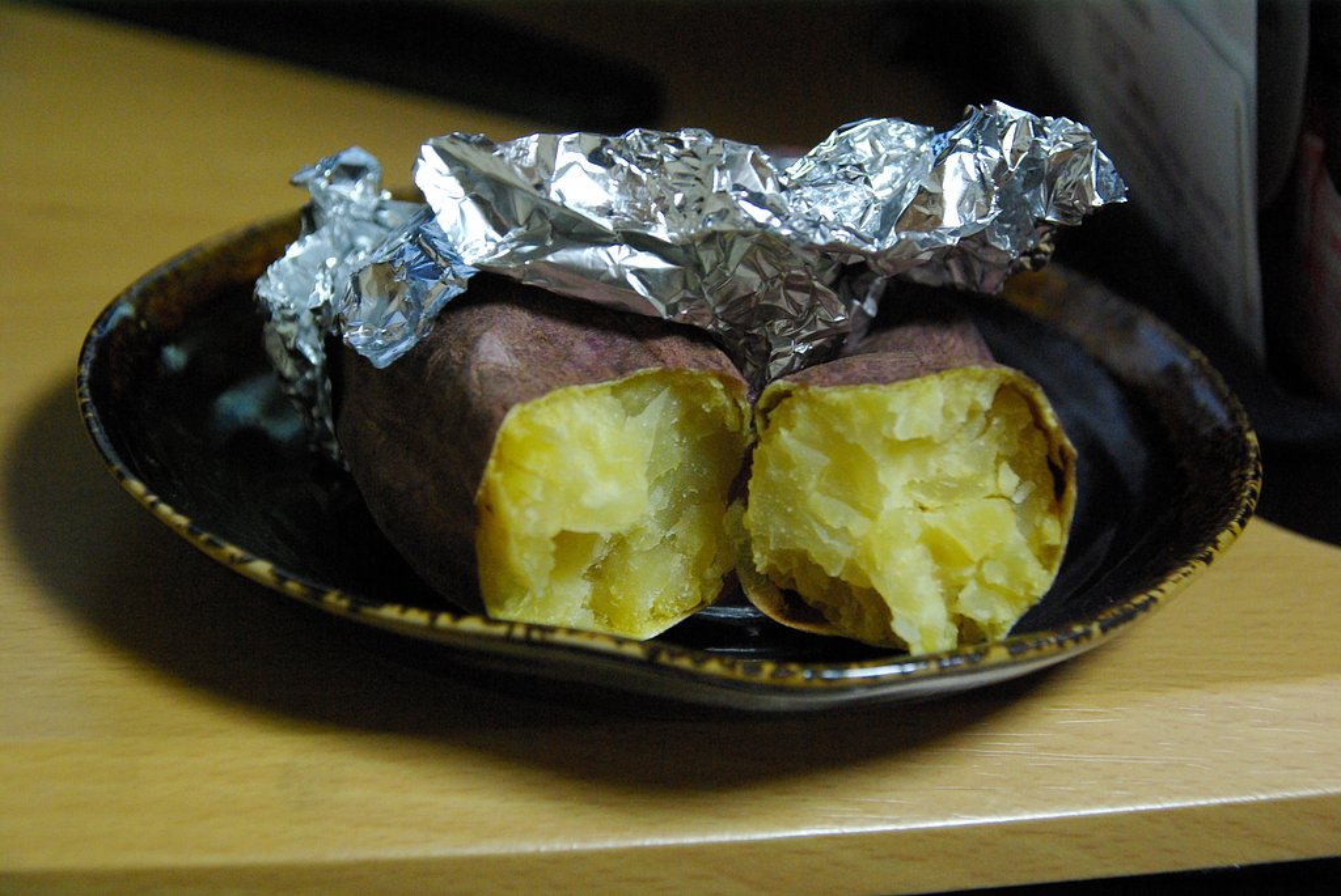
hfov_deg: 27.0
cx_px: 670
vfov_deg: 18.2
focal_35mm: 75
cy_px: 448
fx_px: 2796
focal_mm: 50
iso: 1600
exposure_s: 1/20
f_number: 6.7
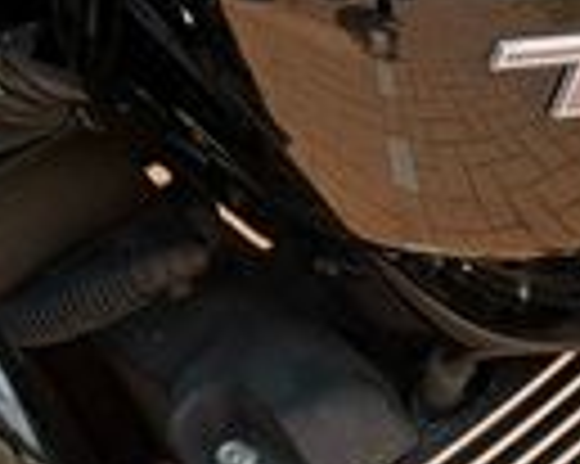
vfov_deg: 6.6
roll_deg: +2.4
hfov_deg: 7.9
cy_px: 635
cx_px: 1138
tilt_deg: -16.5
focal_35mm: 233
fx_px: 3997
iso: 100
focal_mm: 6.76
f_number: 1.78
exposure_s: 1/1285
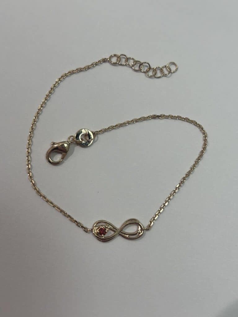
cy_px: 158
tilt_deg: -78.4
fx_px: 477
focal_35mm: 52
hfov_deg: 28.0
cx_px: 119
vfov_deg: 36.8
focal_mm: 5.96
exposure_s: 1/100
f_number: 1.6
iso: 50
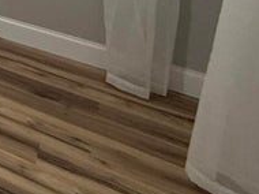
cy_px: -169
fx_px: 471
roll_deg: -1.7
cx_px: -279
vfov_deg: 17.9
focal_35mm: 63
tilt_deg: -2.8
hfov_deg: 18.2
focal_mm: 2.22
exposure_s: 1/99
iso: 320
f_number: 2.2
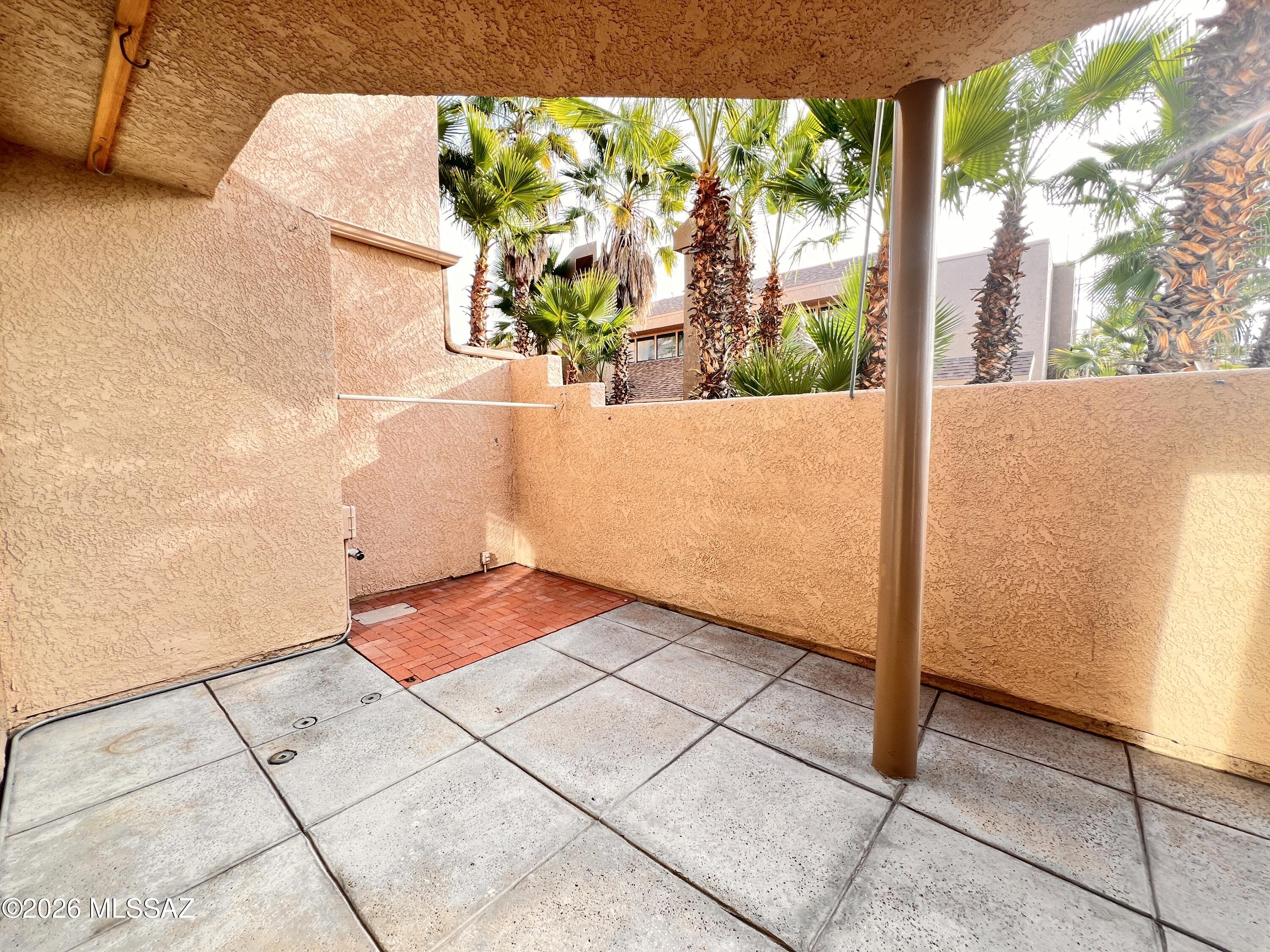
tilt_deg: -4.3
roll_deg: +0.8
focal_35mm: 13
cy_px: 476
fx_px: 477
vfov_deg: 89.9
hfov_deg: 106.2
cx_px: 635
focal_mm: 1.57
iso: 40
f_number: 1.8
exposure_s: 1/100
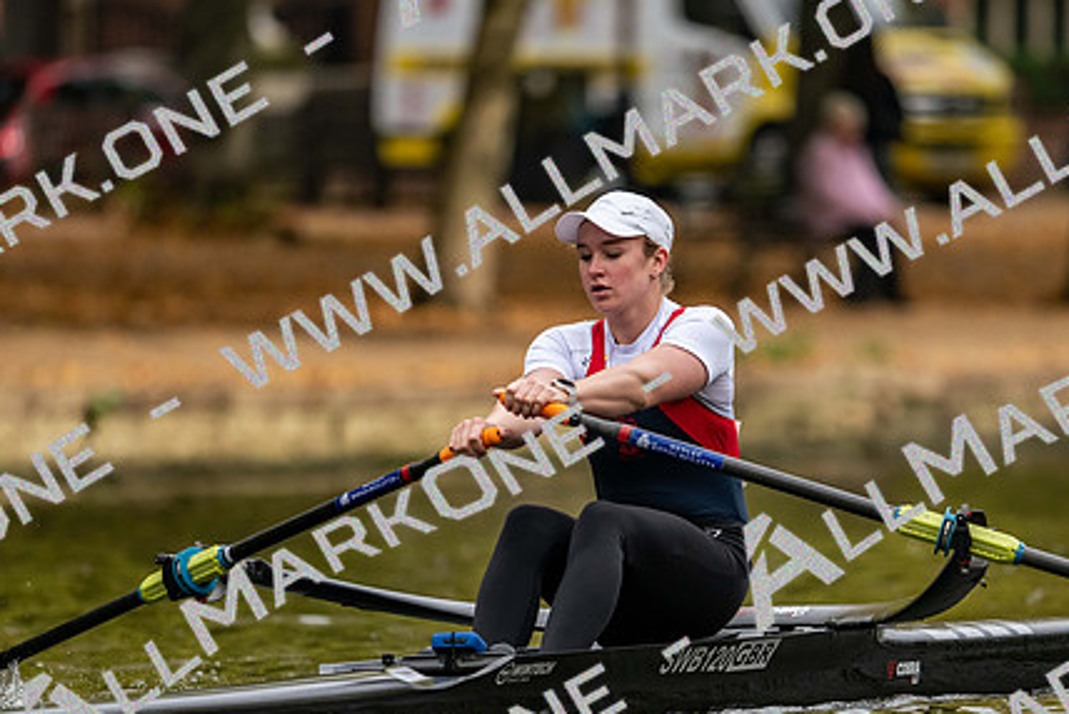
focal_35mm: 542
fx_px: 16105
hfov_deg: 3.8
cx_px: 530
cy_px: 396
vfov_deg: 2.5
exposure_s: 1/2500
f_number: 4.5
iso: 1600
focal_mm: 400
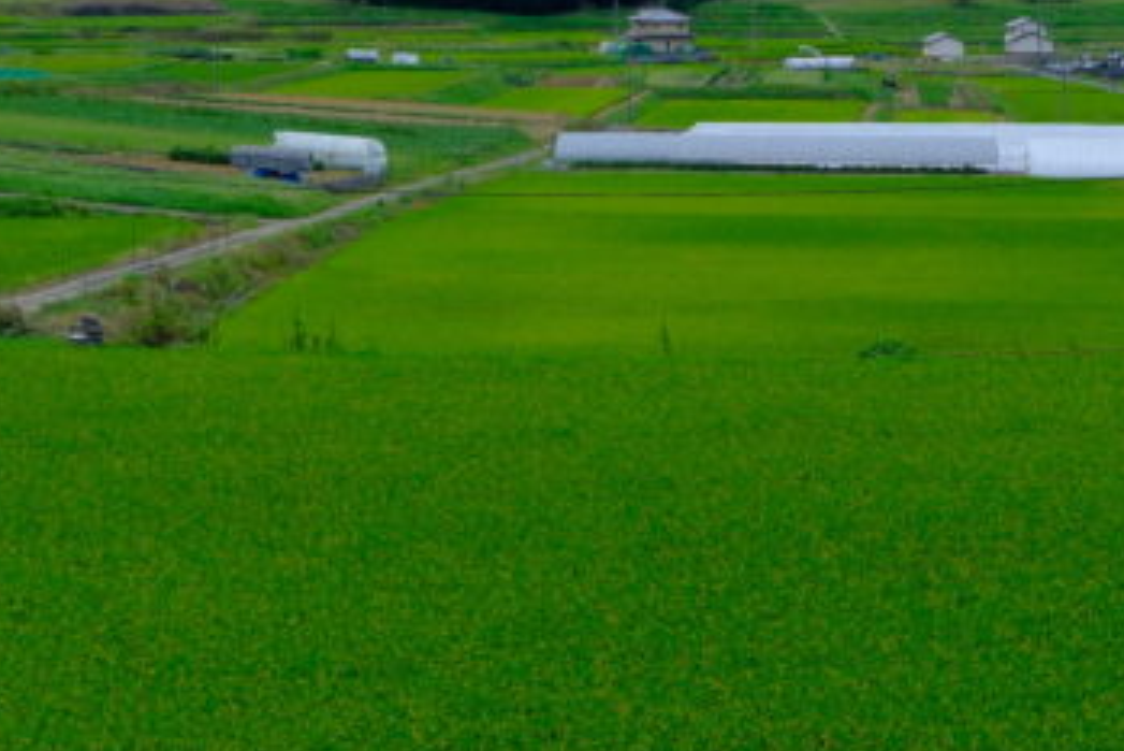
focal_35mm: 88
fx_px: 2749
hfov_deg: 23.1
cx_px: 464
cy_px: -121
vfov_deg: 15.1
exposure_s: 1/350
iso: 250
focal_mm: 19.9
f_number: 8
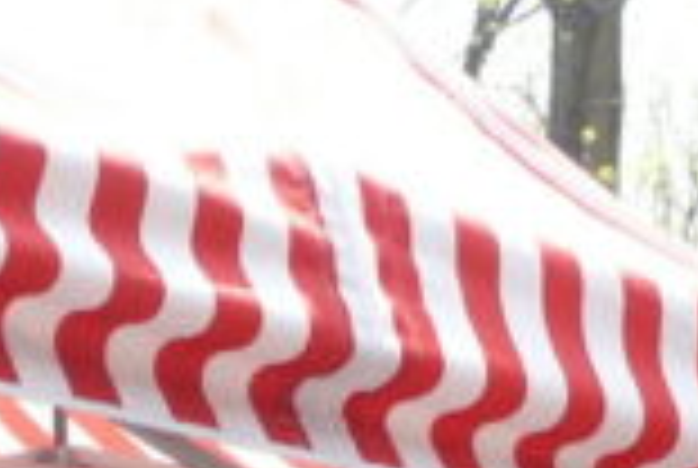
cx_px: -36
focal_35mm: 240
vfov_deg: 5.3
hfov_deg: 8.5
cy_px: 1539
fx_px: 4662
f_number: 4
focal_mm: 7.4
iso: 100
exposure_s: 1/250
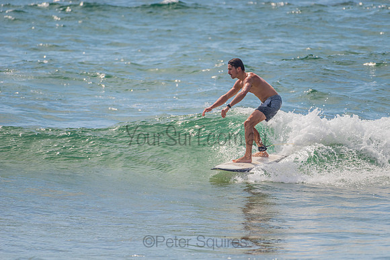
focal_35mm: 613
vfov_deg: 2.2
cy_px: 125
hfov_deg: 3.4
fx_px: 6646
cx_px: 239
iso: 200
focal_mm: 500
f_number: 5.6
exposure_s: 1/640
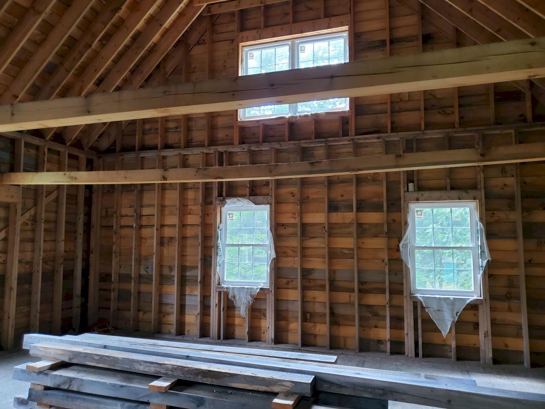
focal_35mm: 26
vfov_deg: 53.1
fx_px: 409
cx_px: 272
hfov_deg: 67.3
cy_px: 204
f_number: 1.5
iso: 200
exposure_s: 1/40
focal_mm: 4.3
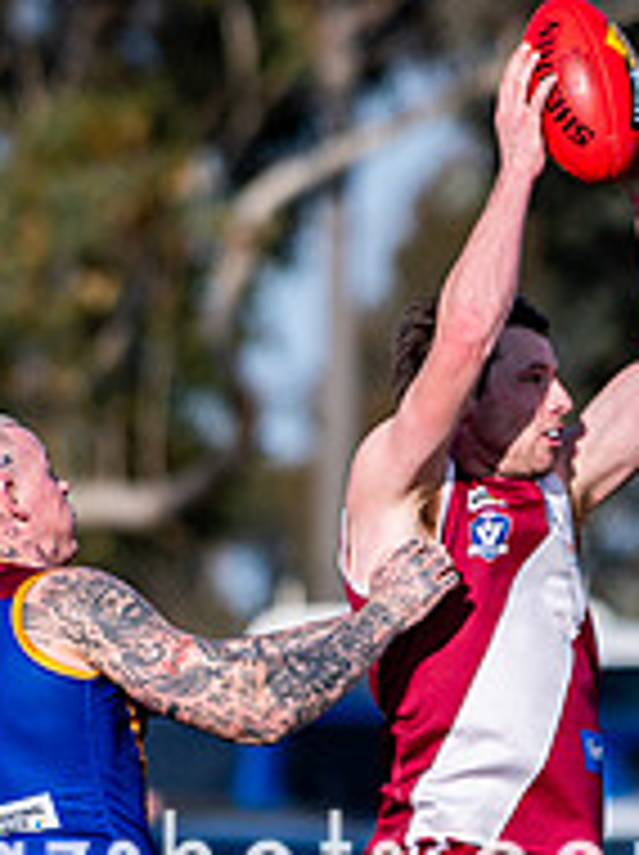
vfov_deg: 1.5
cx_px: 467
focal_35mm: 1291
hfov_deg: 1.1
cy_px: 636
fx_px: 31847
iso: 100
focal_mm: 200
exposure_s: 1/2500
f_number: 2.8
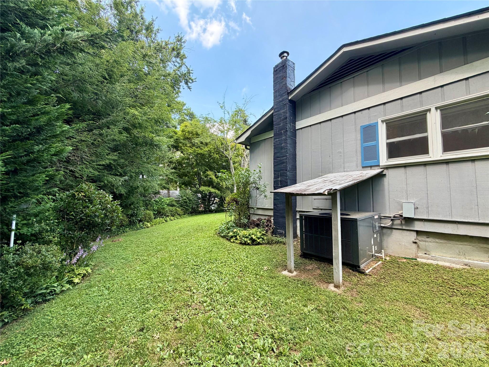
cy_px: 184
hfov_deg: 102.1
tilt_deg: +3.3
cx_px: 244
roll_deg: -0.4
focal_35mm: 14
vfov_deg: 85.7
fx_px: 198
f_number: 2.2
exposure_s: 1/187
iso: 50
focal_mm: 2.22
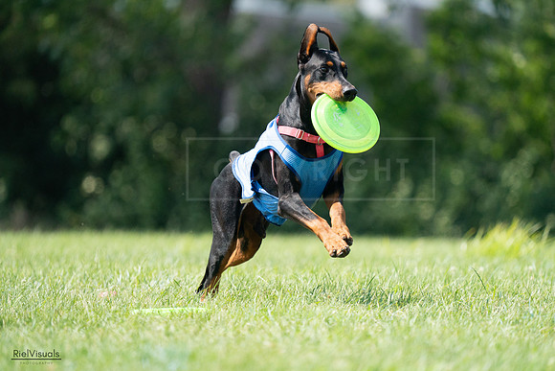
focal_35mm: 576
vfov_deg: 2.4
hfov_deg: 3.6
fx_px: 8882
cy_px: 186
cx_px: 278
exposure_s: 1/4000
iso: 2500
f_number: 6.3
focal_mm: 576
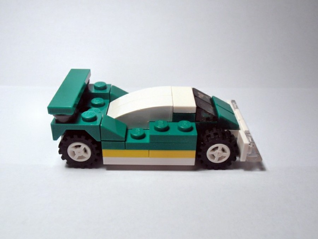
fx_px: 340
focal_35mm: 37
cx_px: 159
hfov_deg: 50.1
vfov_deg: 38.7
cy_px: 120
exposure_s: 1/80
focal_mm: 6.61
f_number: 3.9
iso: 80
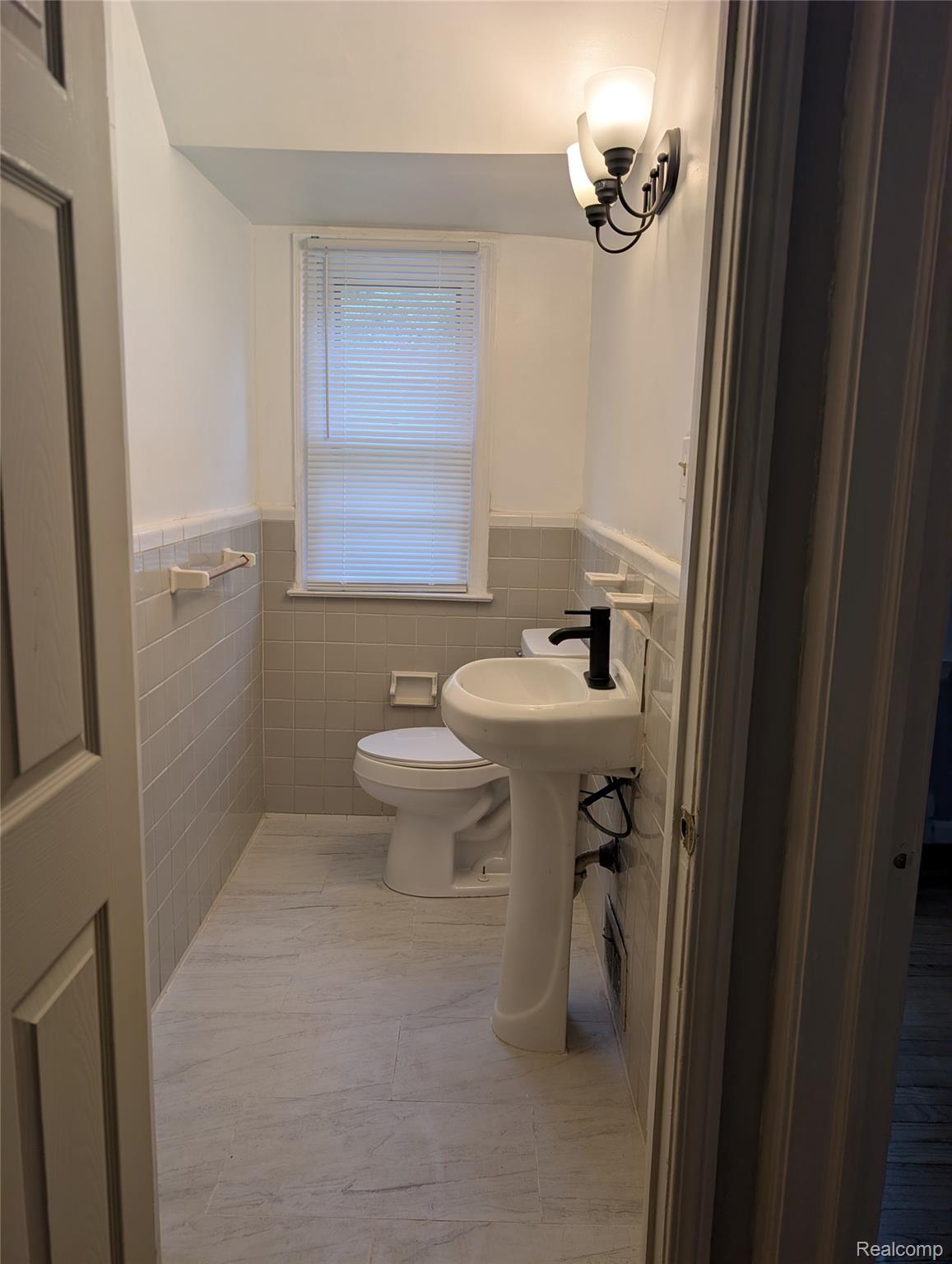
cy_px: 632
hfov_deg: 56.9
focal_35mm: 24
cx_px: 476
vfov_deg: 71.5
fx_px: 878
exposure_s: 1/120
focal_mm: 6.9
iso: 23
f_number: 1.68
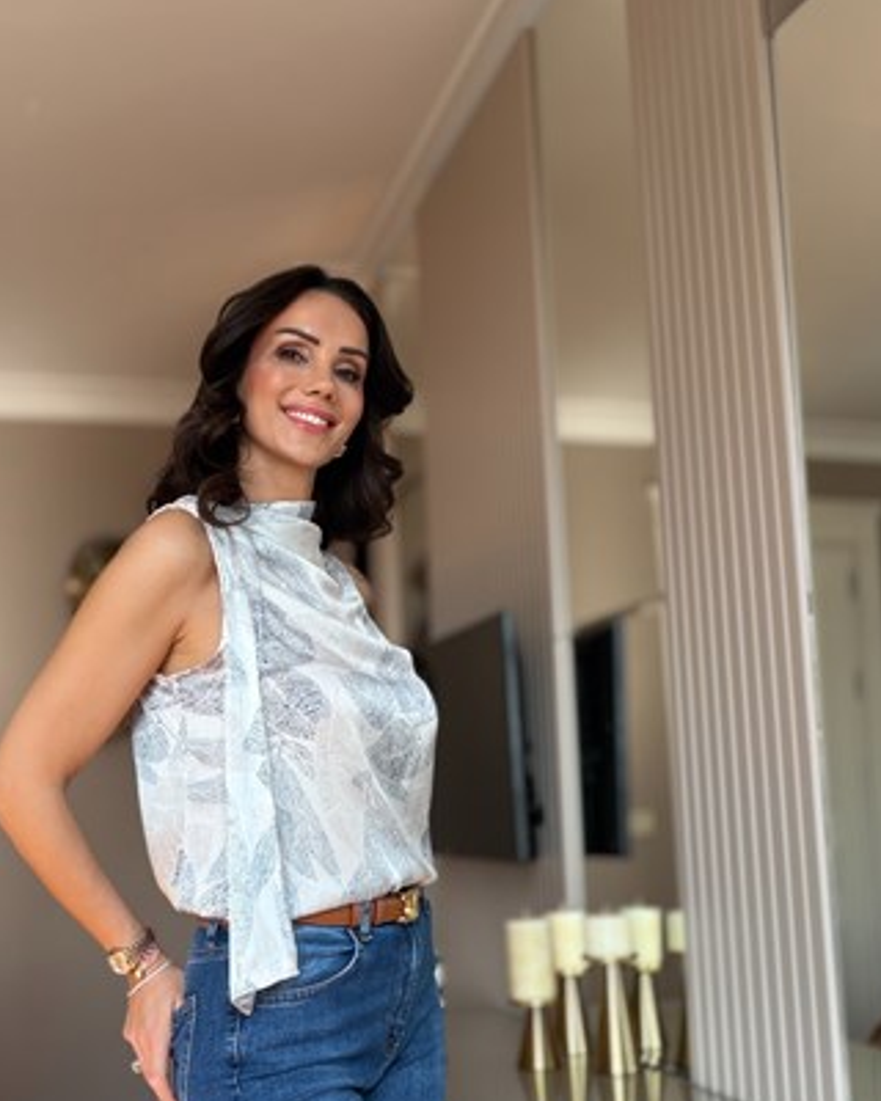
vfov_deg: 46.7
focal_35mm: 39
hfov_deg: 38.1
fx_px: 1271
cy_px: 640
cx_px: 363
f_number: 1.9
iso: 32
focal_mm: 2.71
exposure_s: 1/121
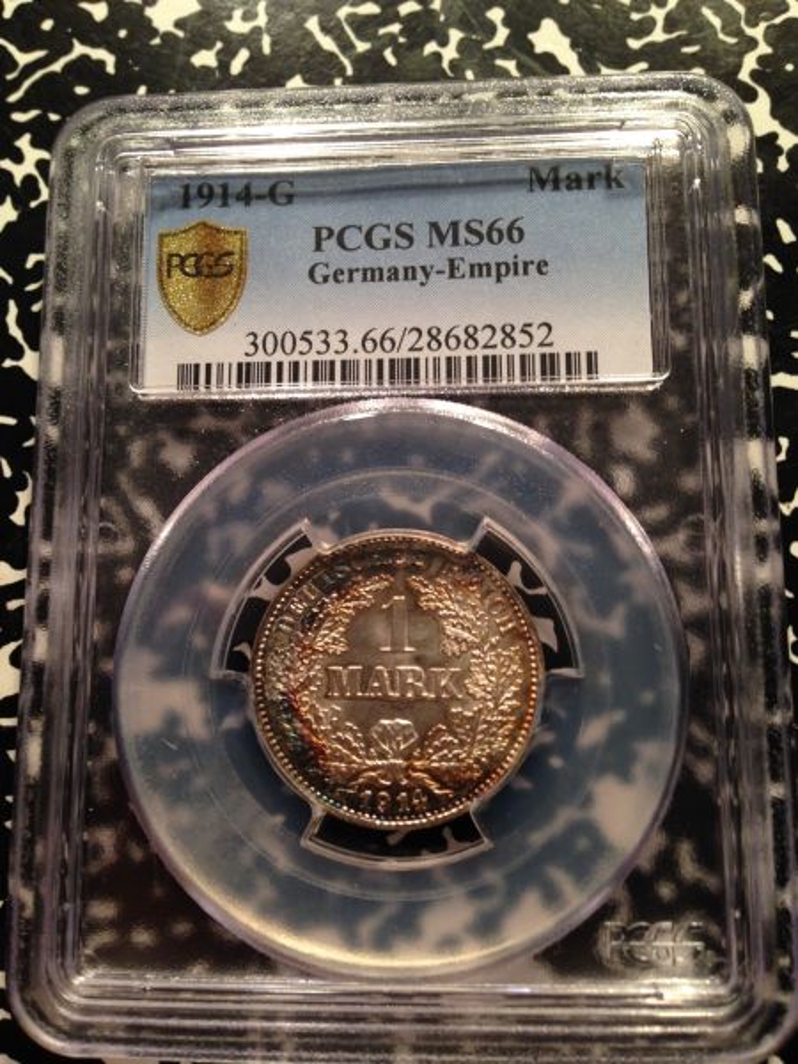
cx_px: 399
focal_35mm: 33
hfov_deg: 42.9
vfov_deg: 55.4
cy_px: 532
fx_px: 1014
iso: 80
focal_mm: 4.12
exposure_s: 1/20
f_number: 2.4
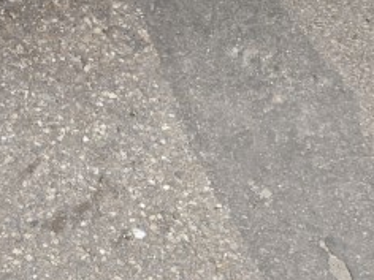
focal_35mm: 100
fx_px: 1080
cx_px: -184
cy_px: -117
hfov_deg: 17.7
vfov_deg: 14.0
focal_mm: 5.4
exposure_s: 1/180
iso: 64
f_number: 1.8
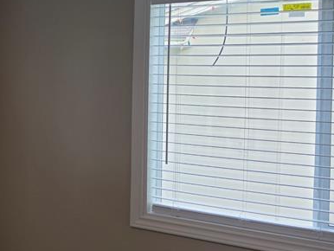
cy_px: 87
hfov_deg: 28.8
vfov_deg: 24.0
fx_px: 589
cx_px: -30
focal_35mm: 61
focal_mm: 6.5
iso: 50
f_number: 1.4
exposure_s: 1/180
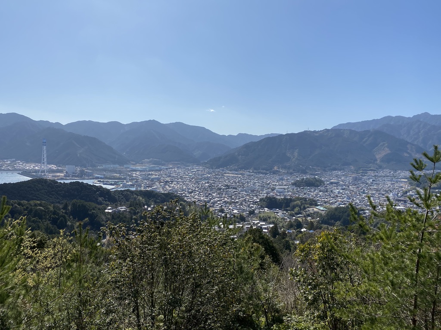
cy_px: 165
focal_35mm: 26
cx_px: 220
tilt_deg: -4.4
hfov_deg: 67.3
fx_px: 331
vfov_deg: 53.1
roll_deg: -1.0
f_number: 1.8
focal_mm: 4.25
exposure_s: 1/5263
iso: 32
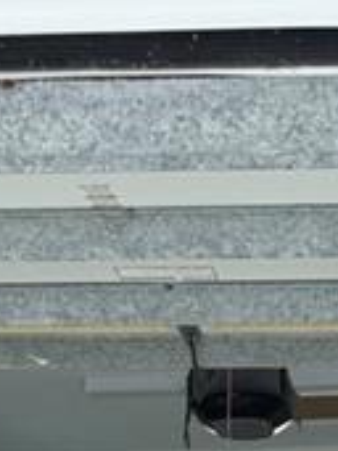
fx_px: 1408
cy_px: 878
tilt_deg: -9.3
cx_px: 254
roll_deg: -0.7
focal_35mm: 108
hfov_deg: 13.6
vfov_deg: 15.1
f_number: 1.78
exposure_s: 1/1018
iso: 100
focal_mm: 6.76
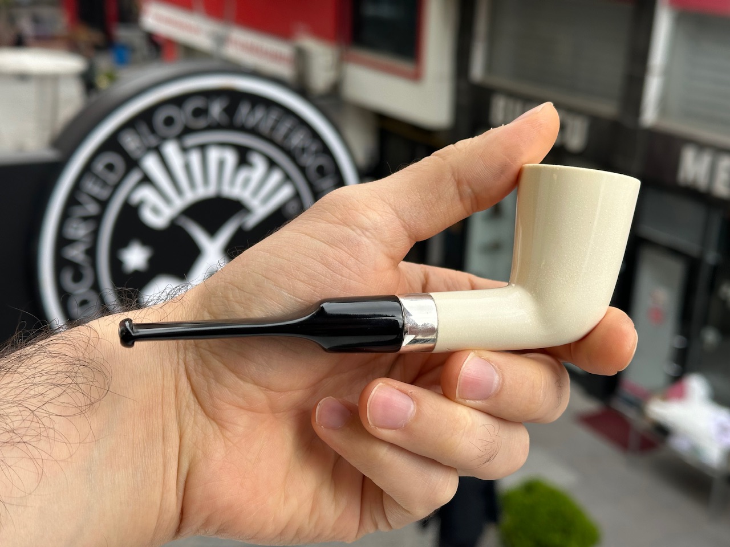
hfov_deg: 39.7
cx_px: 365
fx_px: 1012
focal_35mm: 48
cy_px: 274
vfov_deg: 30.3
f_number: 1.78
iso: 64
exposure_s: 1/384
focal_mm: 6.86
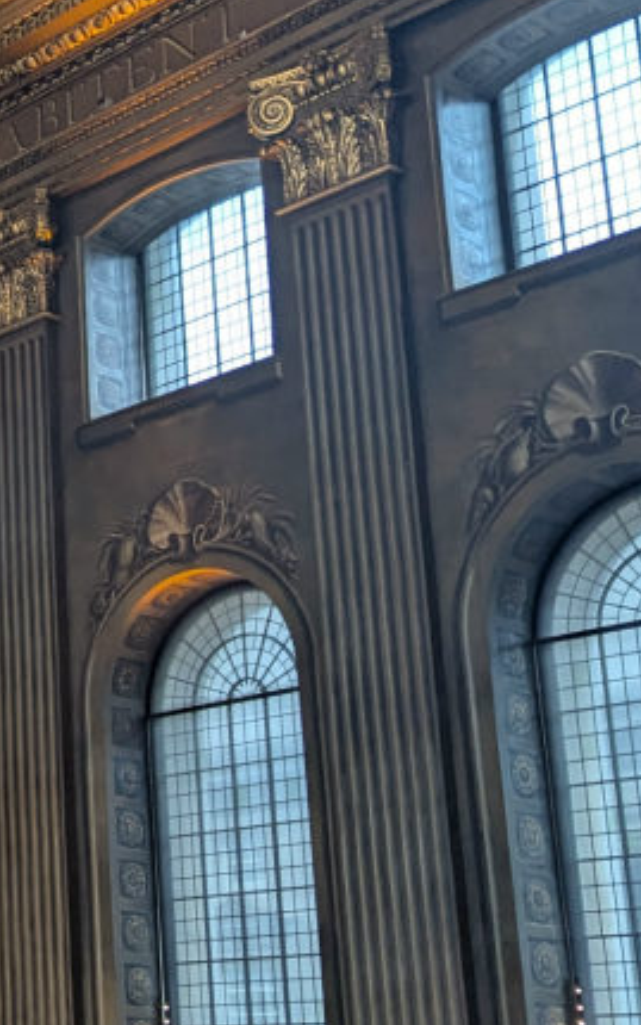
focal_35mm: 71
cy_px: 541
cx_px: -284
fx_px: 1983
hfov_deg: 16.9
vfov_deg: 29.0
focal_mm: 6.81
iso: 474
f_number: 1.85
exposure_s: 1/50
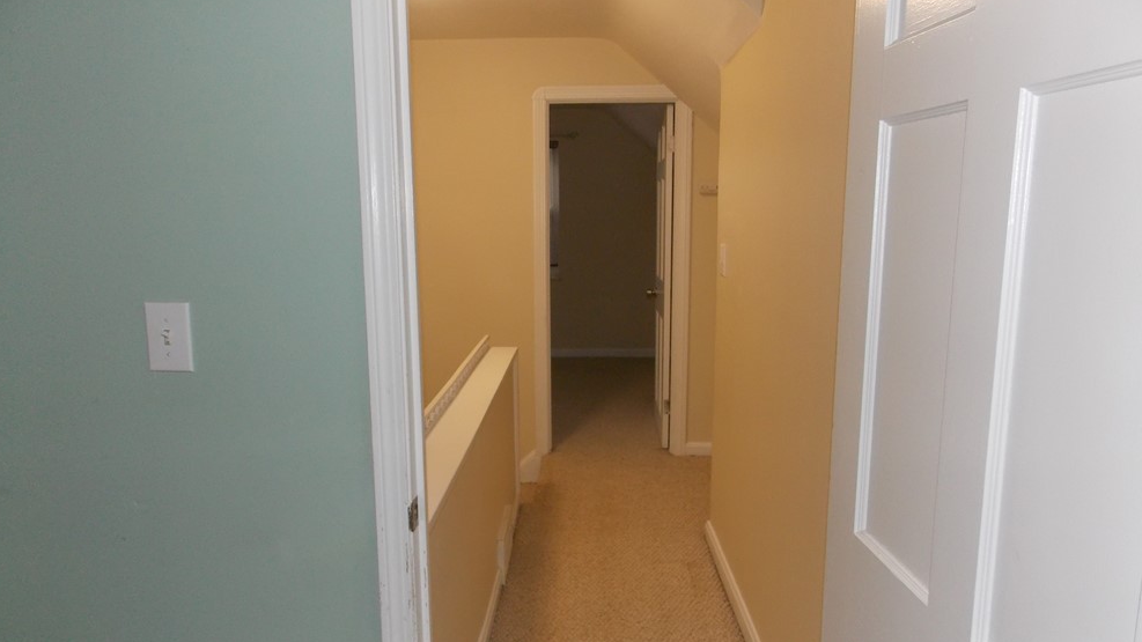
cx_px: 568
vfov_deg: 44.4
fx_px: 787
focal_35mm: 26
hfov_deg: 71.9
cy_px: 341
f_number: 3.1
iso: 200
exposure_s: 1/30
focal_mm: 4
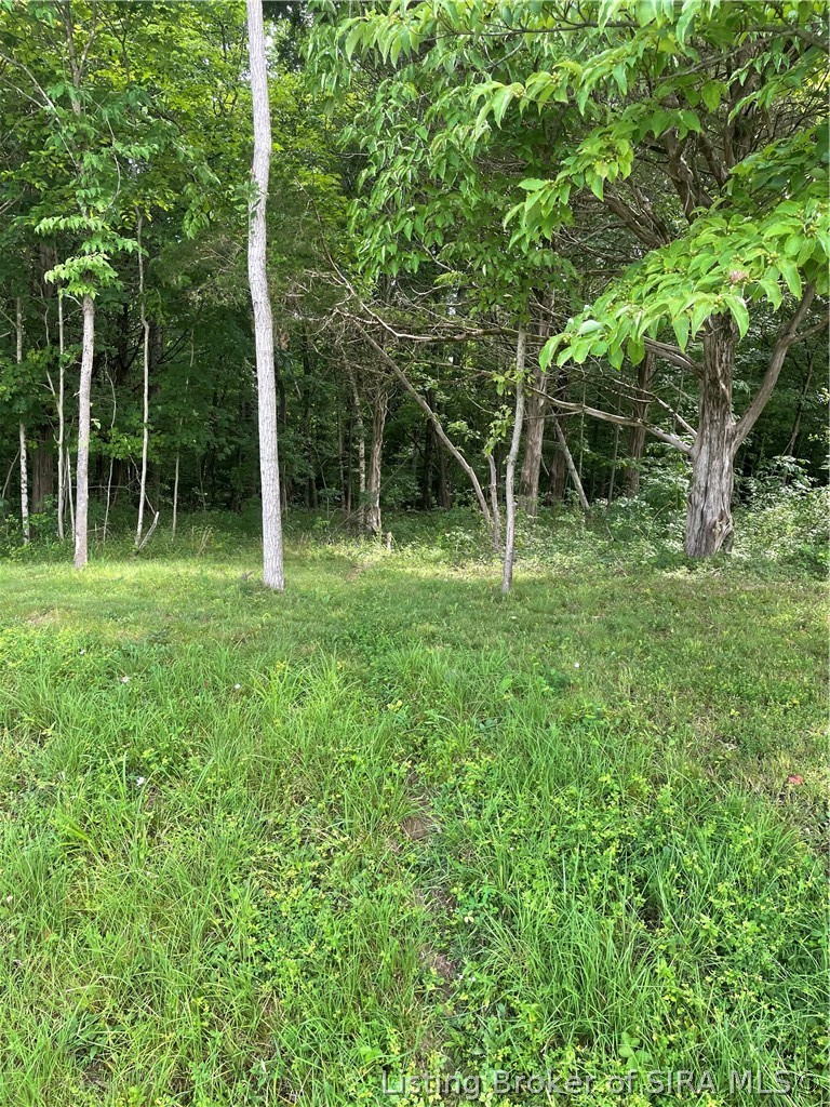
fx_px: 831
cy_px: 554
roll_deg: -3.3
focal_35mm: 26
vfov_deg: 67.3
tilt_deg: -7.4
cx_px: 415
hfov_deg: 53.1
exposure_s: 1/122
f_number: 1.6
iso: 32
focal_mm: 4.2
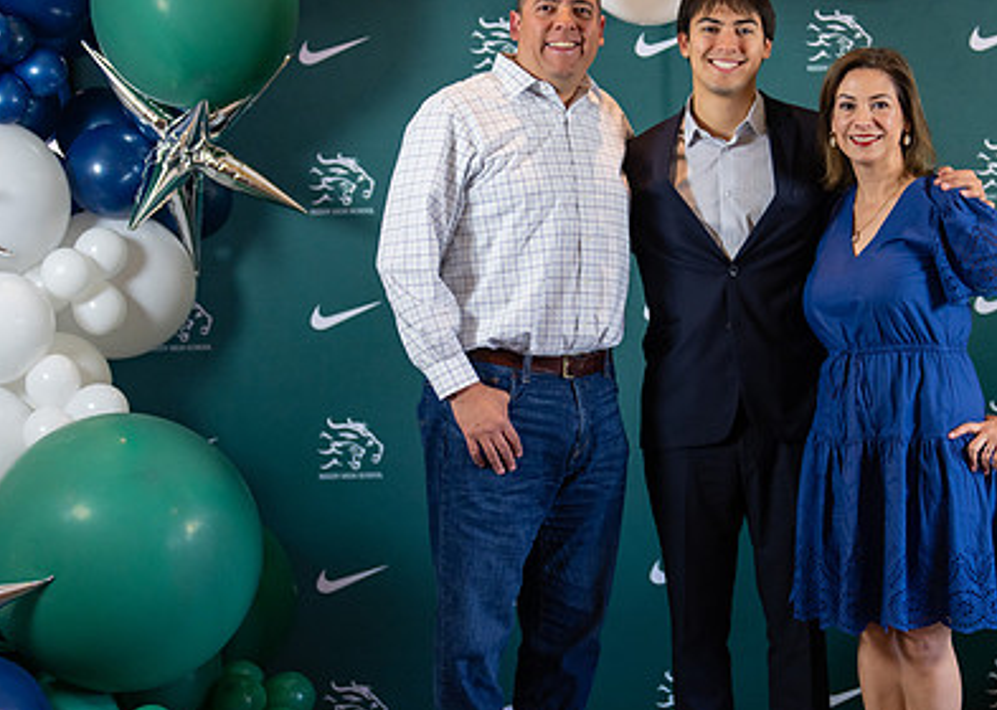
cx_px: 706
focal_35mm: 81
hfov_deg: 24.4
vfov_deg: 17.6
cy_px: 360
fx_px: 2292
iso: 500
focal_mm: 50
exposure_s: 1/400
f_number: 1.2
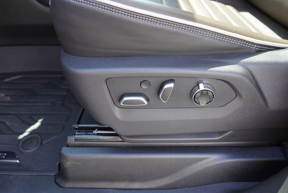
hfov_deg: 67.3
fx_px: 216
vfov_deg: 48.0
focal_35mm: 27
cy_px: 96
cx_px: 144
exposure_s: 1/160
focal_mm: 18
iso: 400
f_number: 4
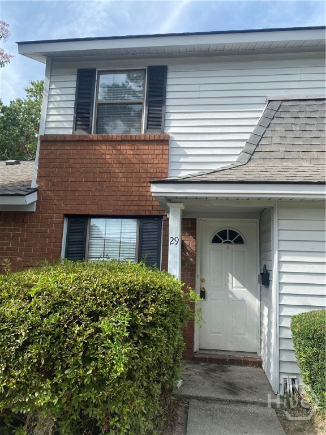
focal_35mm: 26
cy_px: 218
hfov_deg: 53.1
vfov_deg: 67.3
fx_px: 326
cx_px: 163
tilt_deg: +9.5
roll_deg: -2.9
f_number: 1.8
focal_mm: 4.25
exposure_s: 1/1147
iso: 32
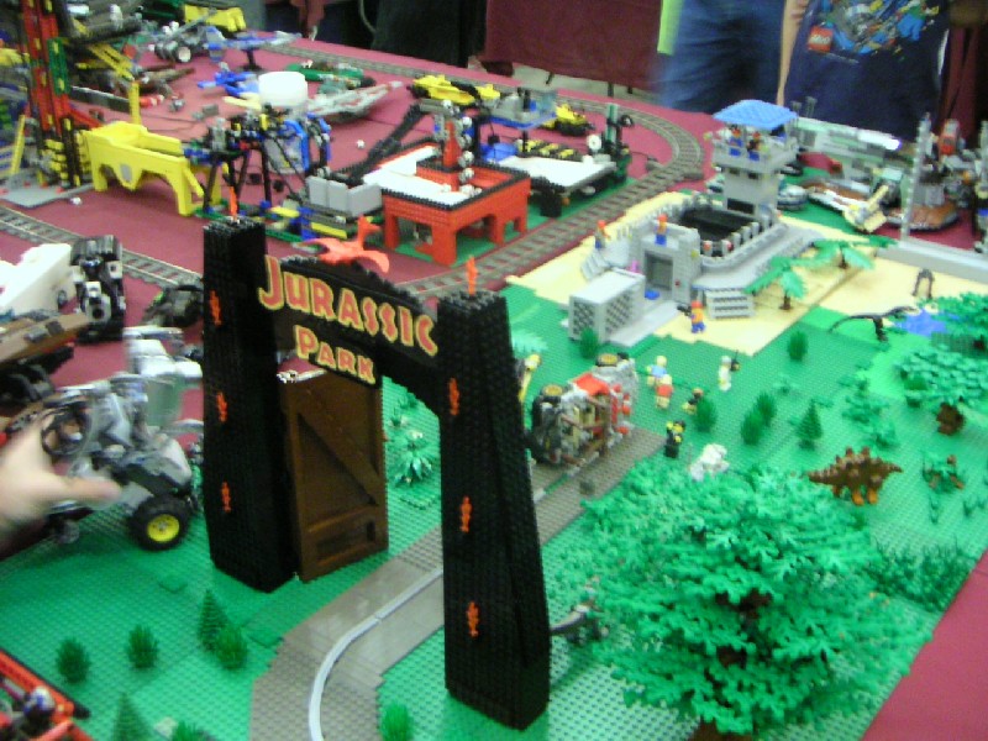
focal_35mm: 40
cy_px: 370
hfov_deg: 46.8
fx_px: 1142
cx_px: 494
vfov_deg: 36.0
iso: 400
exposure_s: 1/10
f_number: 2.9
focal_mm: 5.3
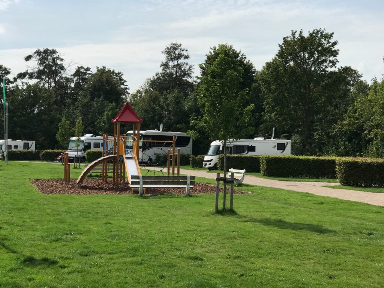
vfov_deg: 25.7
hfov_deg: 33.8
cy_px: 144
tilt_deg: -0.4
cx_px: 192
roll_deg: -2.3
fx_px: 632
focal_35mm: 57
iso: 20
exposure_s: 1/1916
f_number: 2.8
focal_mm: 6.6
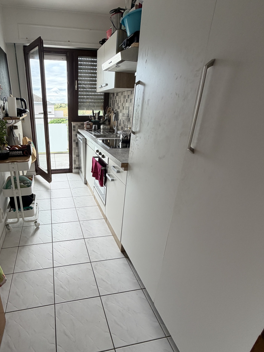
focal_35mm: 19
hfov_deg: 66.6
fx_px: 193
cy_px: 184
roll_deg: -1.7
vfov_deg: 84.6
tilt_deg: -21.0
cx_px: 85
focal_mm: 2.22
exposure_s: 1/121
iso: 100
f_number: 2.2
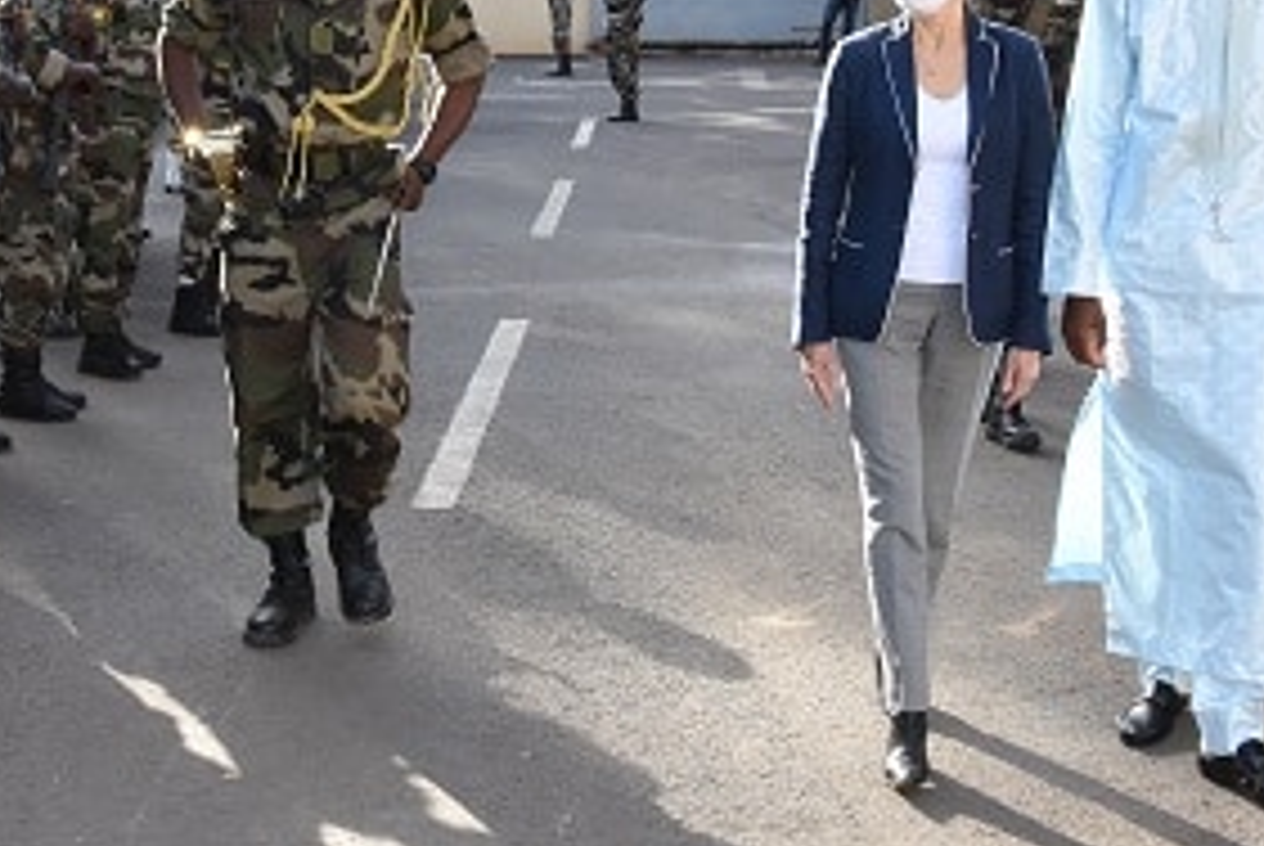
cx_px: 382
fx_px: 2249
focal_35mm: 64
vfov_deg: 21.0
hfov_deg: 31.0
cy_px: 171
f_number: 13
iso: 800
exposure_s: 1/125
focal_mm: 20
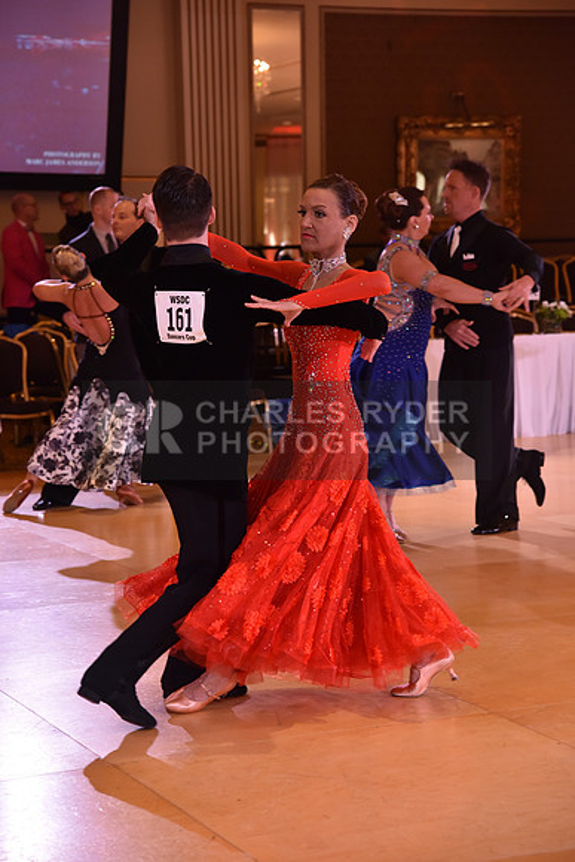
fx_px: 1963
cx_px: 288
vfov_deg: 24.8
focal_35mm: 82
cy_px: 431
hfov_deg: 16.7
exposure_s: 1/250
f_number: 5
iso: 1250
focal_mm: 82
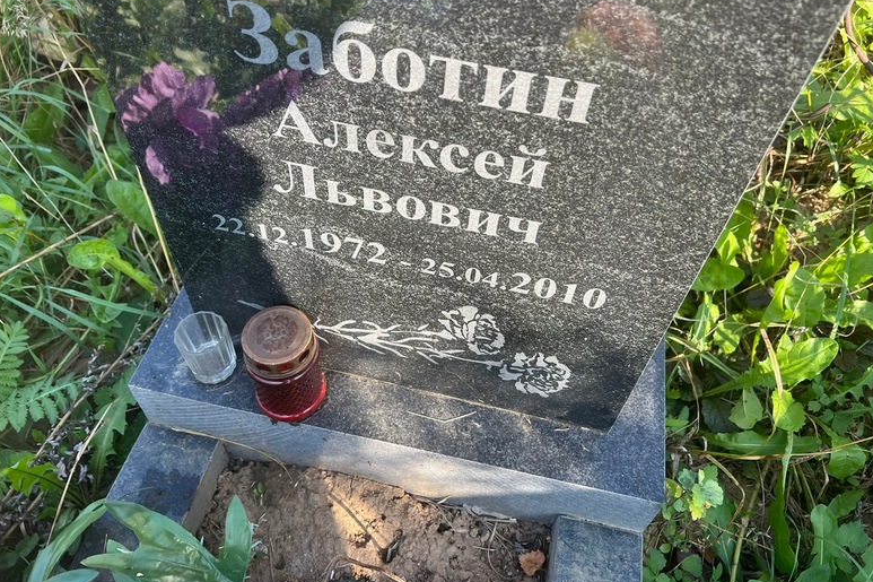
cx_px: 431
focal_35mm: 28
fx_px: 679
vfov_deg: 46.3
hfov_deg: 65.5
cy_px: 250
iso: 50
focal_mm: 5.7
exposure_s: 1/544
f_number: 1.5
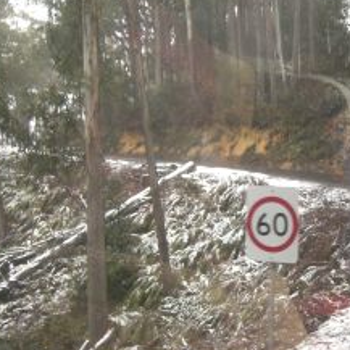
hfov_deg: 27.2
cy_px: 221
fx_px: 709
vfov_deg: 27.6
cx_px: 279
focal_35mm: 62
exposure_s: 1/80
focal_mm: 7.9
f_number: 2.8
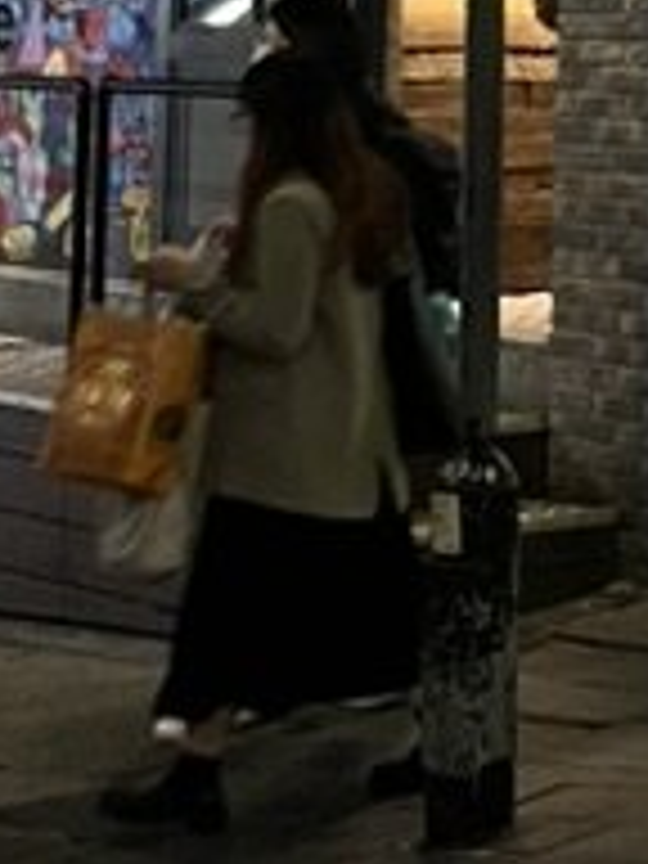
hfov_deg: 10.5
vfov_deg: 13.6
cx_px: 770
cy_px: -279
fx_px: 3469
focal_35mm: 139
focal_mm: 5.1
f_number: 1.6
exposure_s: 1/50
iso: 320
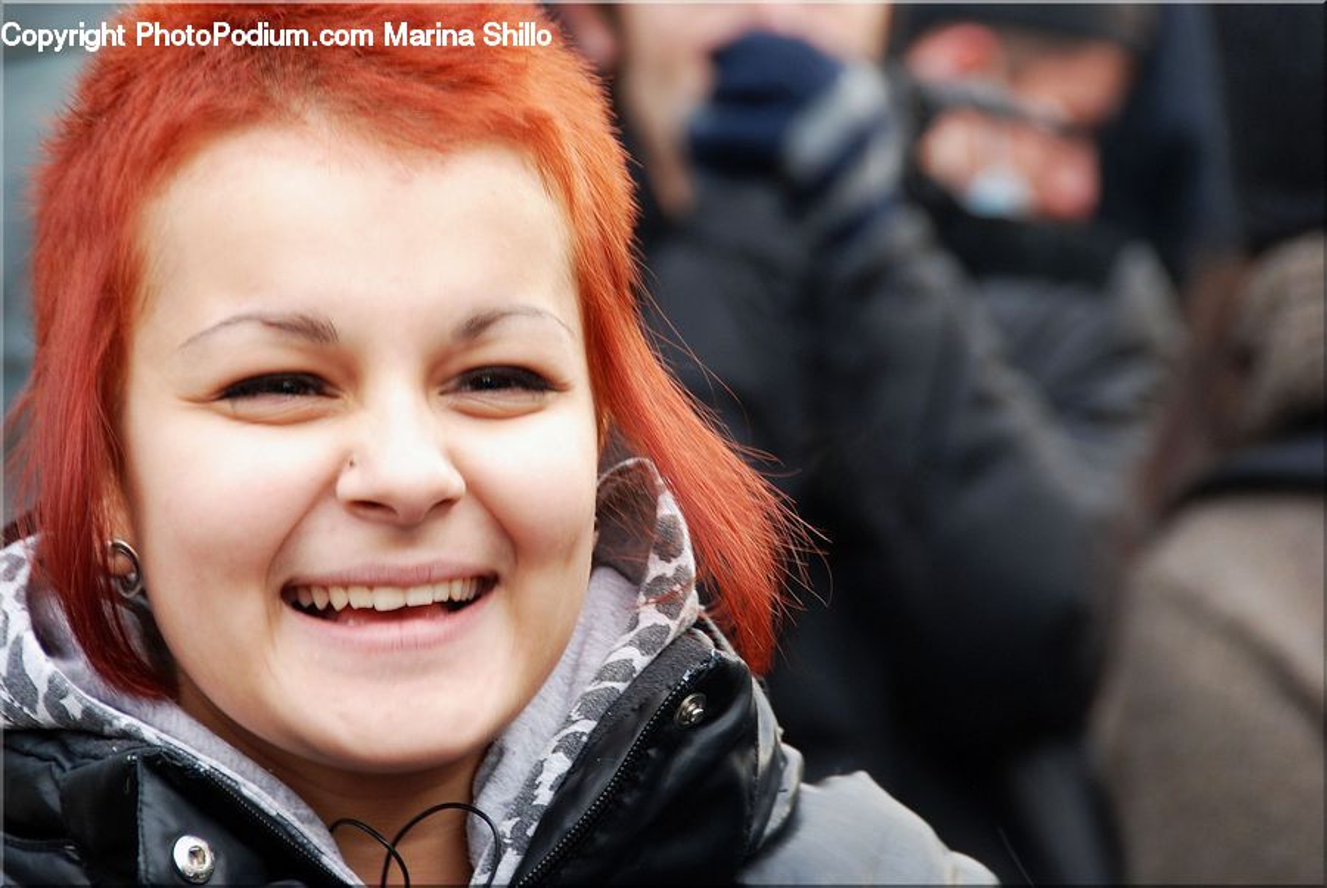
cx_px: 664
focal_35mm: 255
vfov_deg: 5.4
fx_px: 9408
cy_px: 444
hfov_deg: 8.1
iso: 200
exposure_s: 1/30
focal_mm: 170
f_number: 8
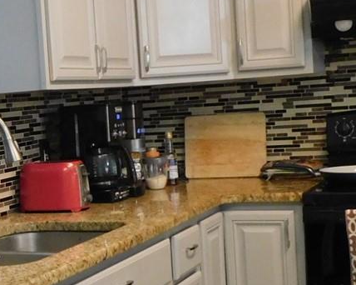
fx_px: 885
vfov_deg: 18.3
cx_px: -36
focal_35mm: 84
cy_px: 167
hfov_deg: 21.6
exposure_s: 1/20
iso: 400
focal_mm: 4
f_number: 3
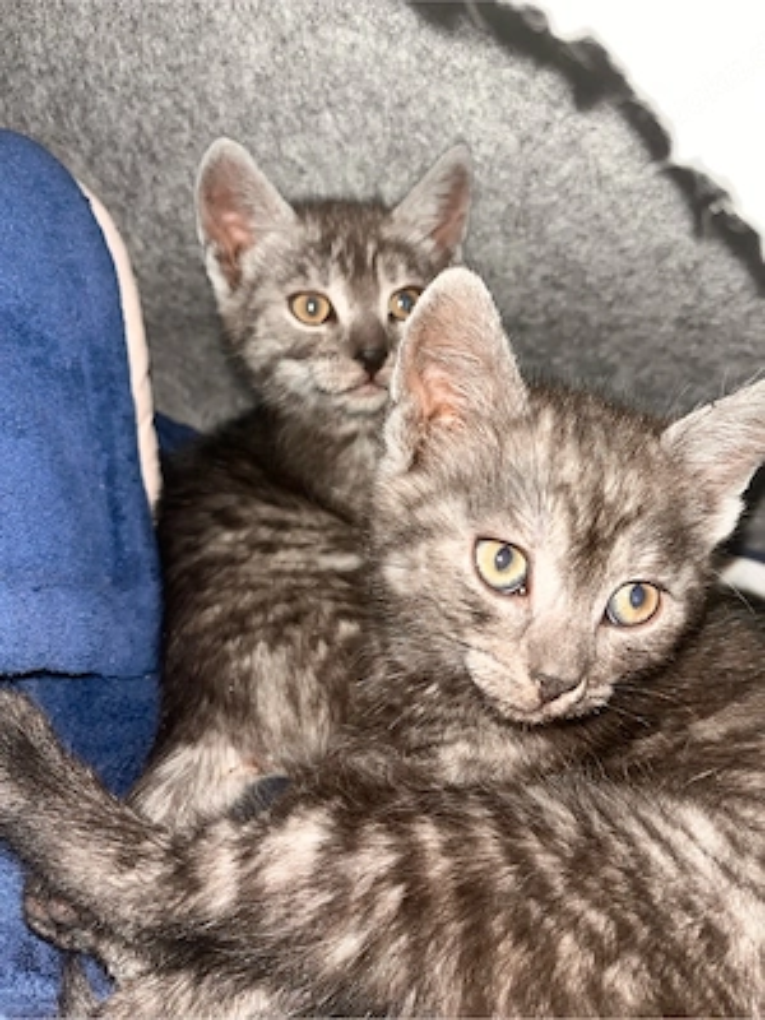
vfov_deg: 67.3
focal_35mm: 26
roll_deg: -11.3
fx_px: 766
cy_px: 510
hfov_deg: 53.1
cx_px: 382
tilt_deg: -19.1
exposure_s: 1/4
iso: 40
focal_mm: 5.1
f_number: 1.6
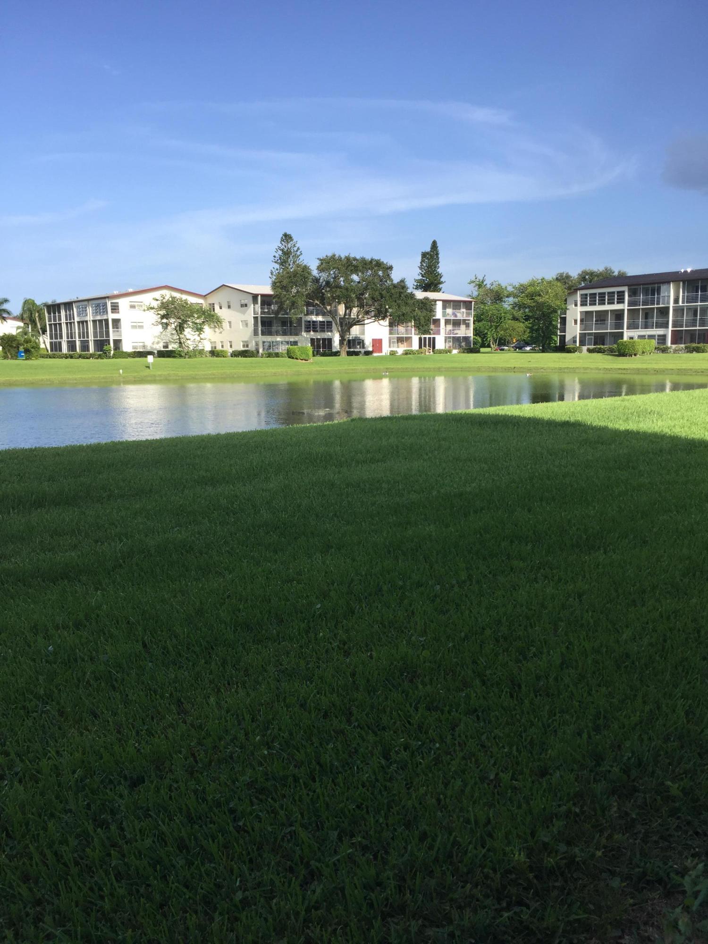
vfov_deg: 61.7
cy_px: 472
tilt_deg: -8.0
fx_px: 791
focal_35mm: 29
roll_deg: +0.7
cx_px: 354
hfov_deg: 48.2
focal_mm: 4.15
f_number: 2.2
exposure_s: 1/1163
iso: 32
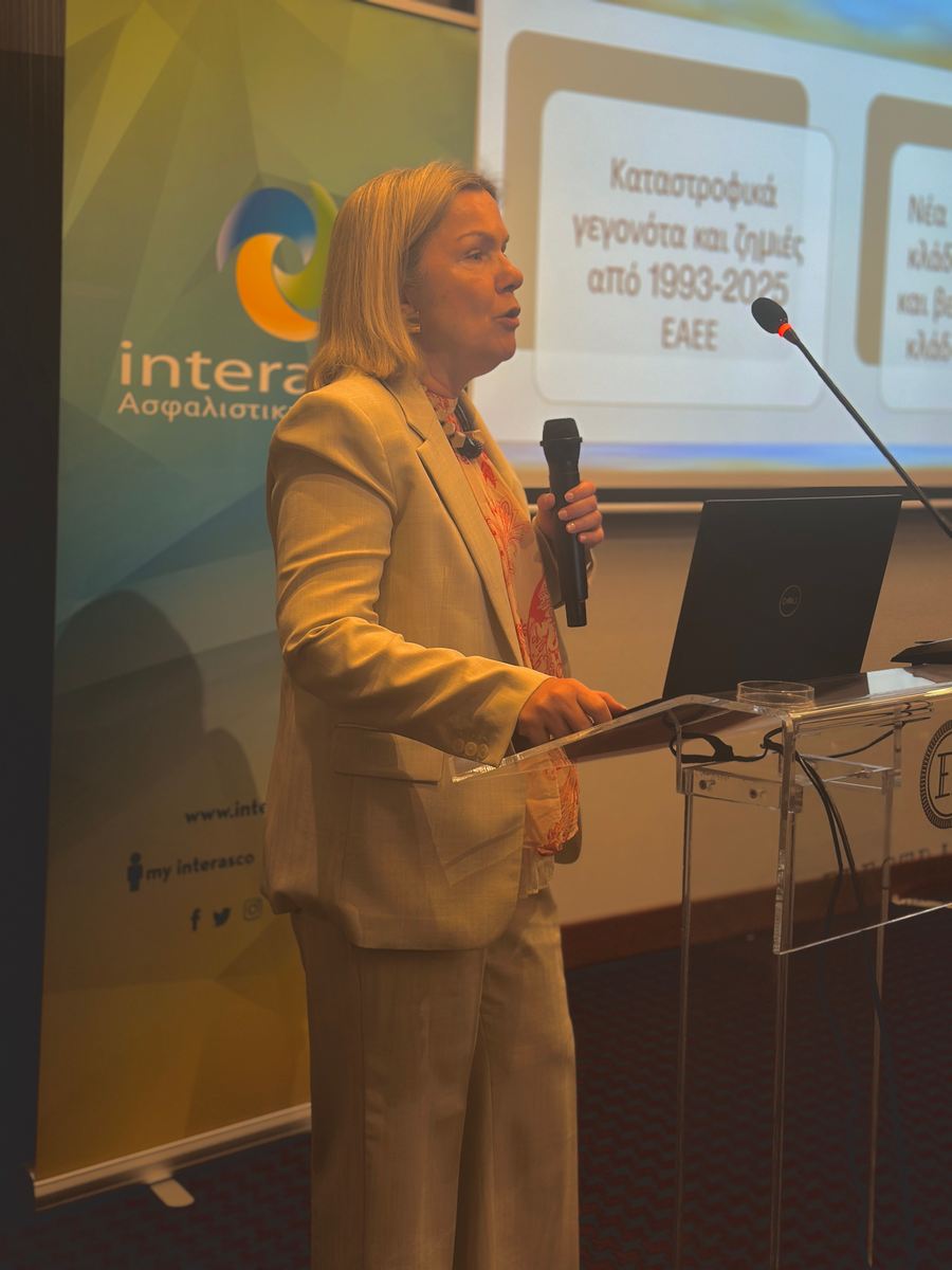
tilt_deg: -7.1
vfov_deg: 39.7
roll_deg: -1.8
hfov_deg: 30.3
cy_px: 635
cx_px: 476
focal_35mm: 48
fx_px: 1760
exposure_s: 1/50
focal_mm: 6.86
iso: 80
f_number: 1.78
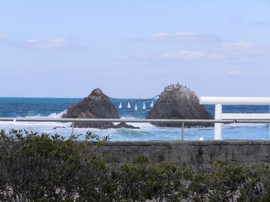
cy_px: 101
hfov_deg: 19.3
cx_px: 135
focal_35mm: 102
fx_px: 796
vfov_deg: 14.5
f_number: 5.4
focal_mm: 18.3
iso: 100
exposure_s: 1/400
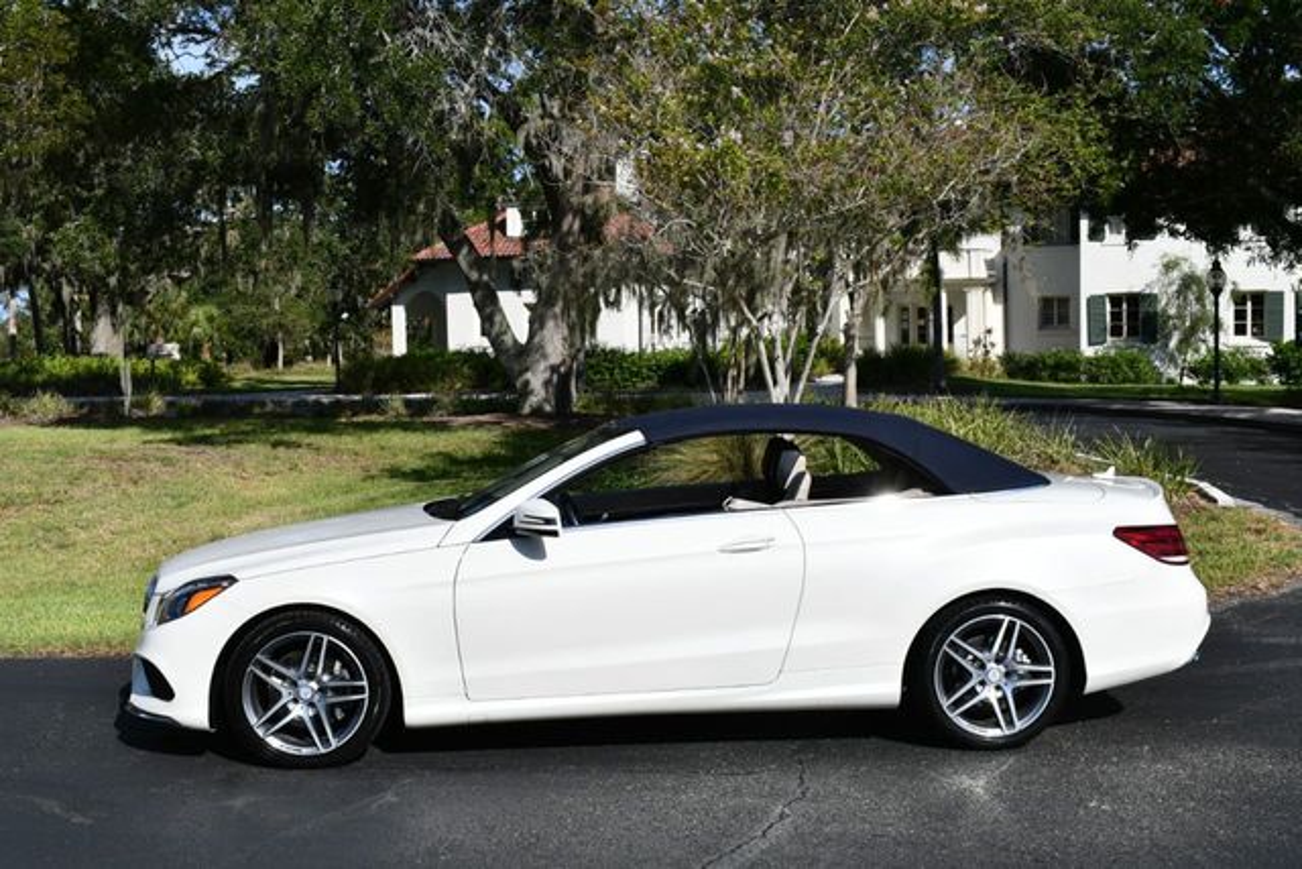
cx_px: 651
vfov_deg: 30.5
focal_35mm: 44
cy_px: 434
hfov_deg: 44.5
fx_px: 1592
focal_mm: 22
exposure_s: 1/320
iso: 100
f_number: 9
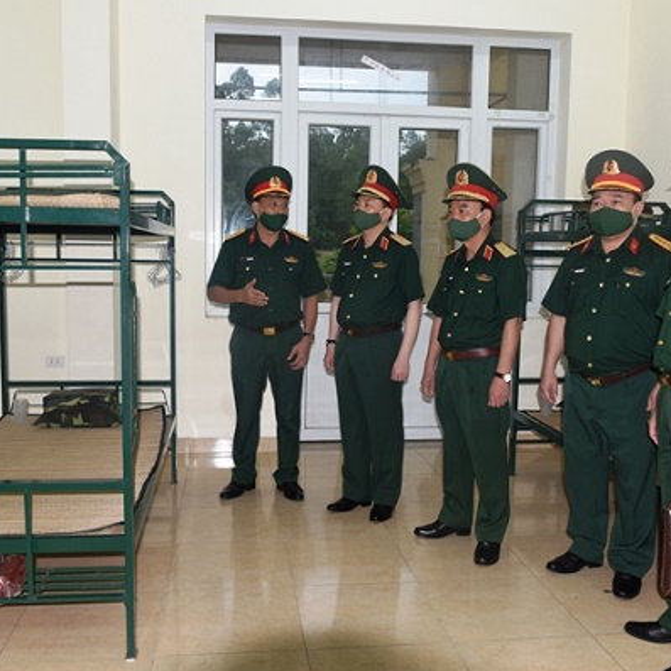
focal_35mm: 36
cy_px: 336
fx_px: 790
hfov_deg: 46.0
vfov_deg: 46.0
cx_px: 316
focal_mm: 28
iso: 640
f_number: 5.6
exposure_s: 1/50
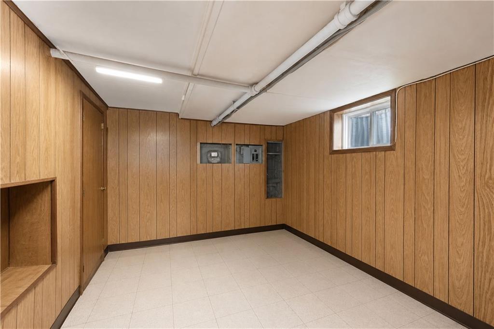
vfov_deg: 77.3
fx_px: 206
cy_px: 164
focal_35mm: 15
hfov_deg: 100.4
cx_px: 247
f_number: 6.4
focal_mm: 10
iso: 1600
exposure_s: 1/60
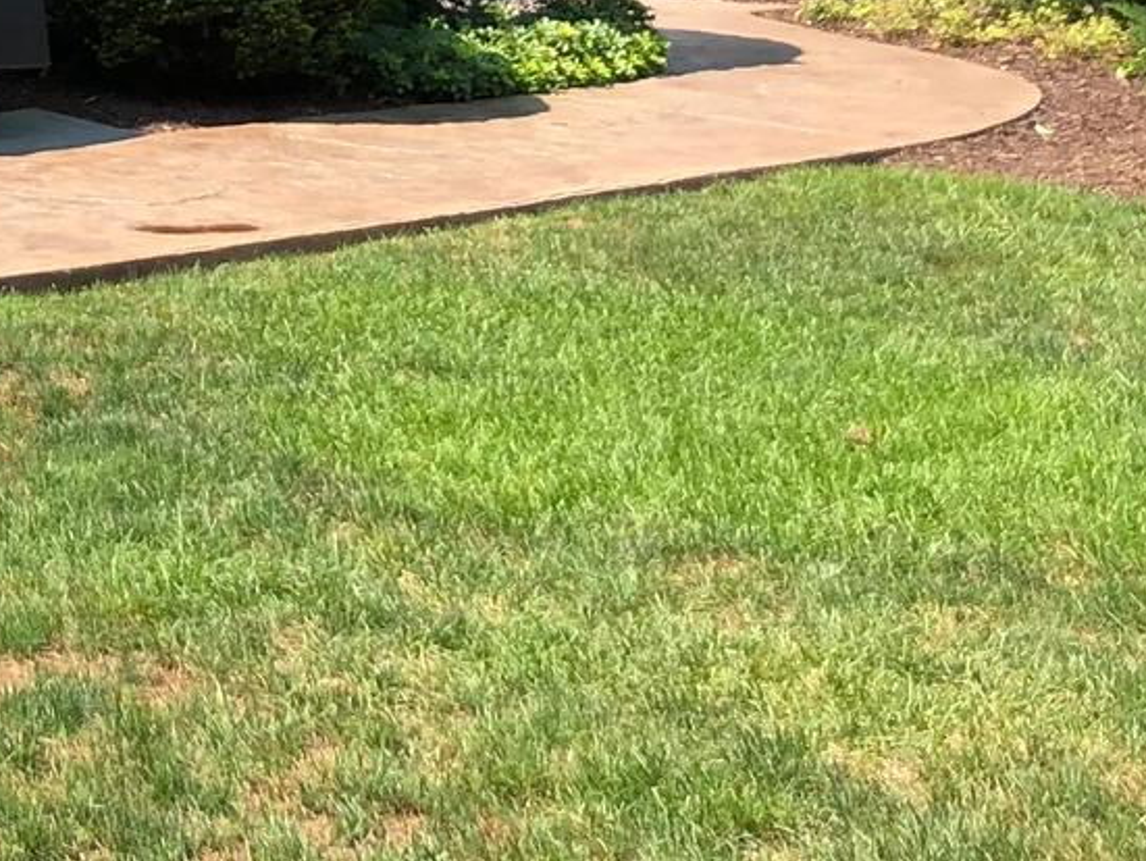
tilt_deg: -6.6
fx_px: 3445
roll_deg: -0.1
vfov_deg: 14.1
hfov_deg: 17.2
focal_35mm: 104
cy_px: 29
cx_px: -530
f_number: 1.8
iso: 20
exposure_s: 1/762
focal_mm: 3.99
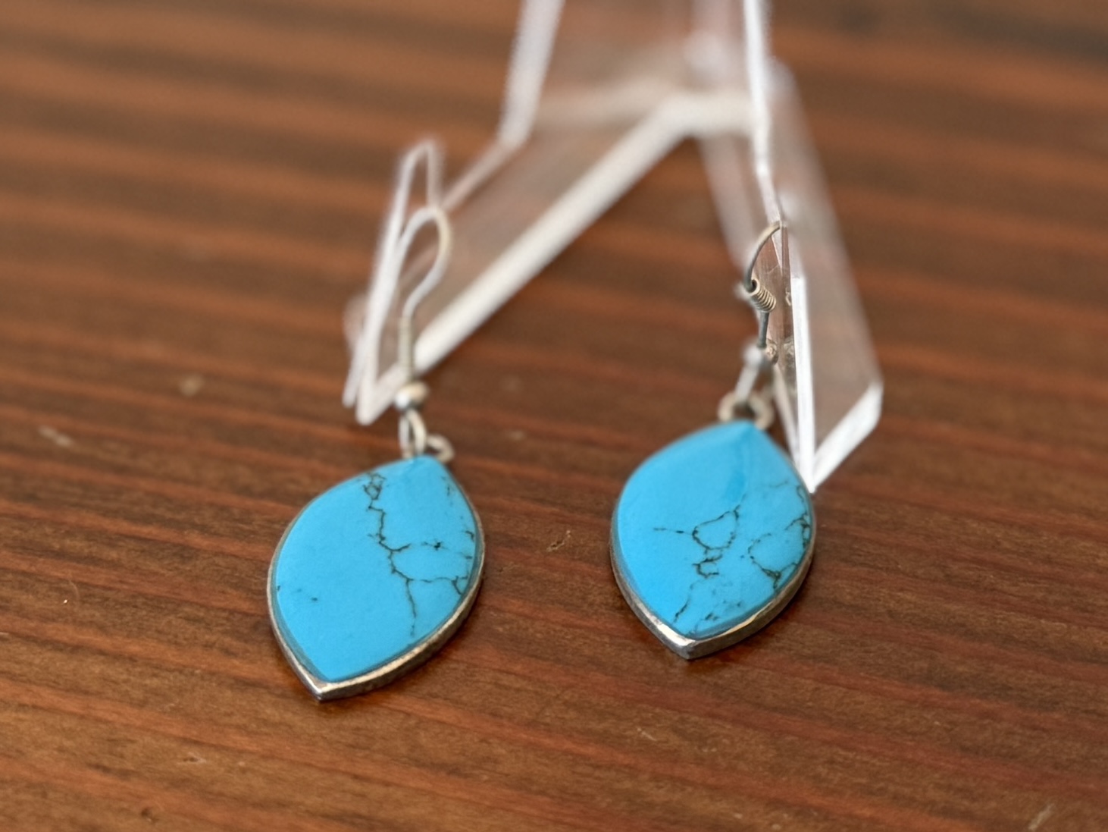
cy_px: 416
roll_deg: +0.2
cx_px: 554
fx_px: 768
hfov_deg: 71.6
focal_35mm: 24
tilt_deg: -33.5
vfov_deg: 56.8
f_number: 1.78
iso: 160
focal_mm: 6.76
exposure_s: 1/60
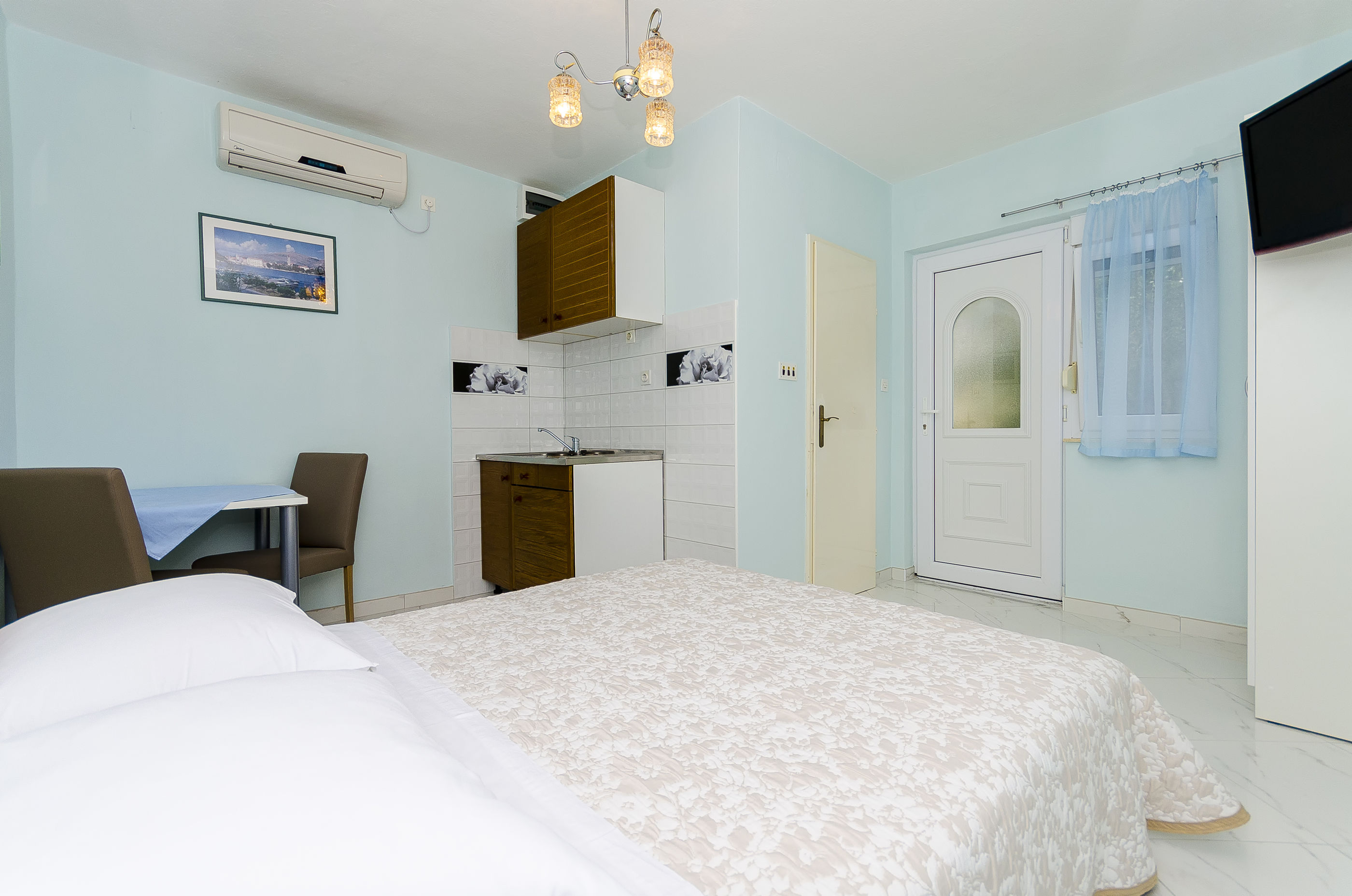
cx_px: 676
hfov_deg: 100.5
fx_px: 562
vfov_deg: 77.1
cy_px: 448
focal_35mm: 15
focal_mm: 10
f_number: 6.3
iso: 200
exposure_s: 1/250
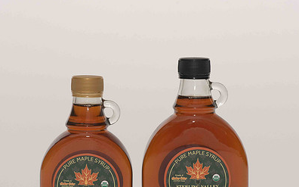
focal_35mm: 127
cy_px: 145
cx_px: 169
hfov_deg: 16.4
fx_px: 1034
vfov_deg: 10.3
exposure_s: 1/100
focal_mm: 85
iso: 400
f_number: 13
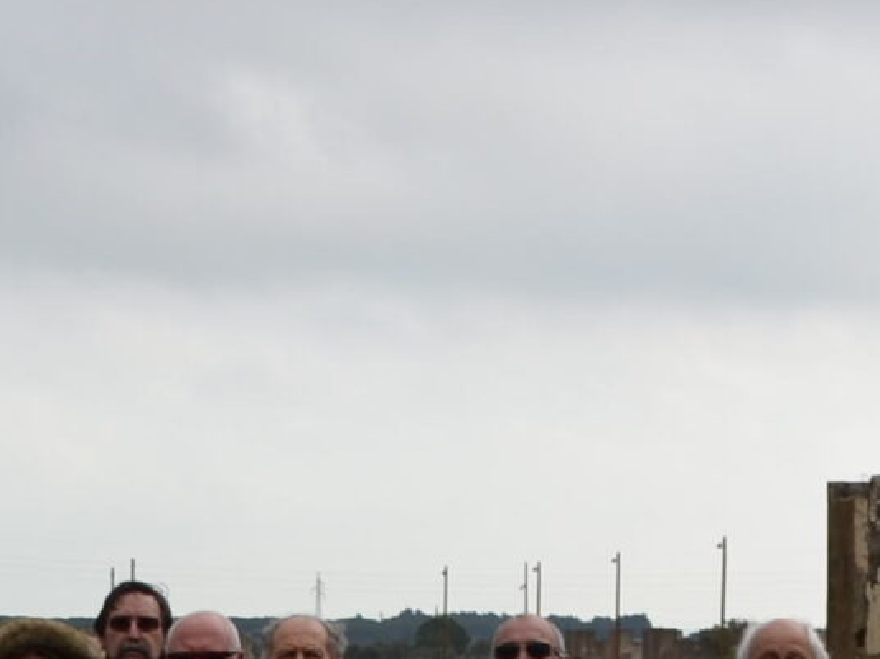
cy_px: 696
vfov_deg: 8.9
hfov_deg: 11.8
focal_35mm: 166
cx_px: 117
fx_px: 4218
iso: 100
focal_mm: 24
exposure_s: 1/200
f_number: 7.1
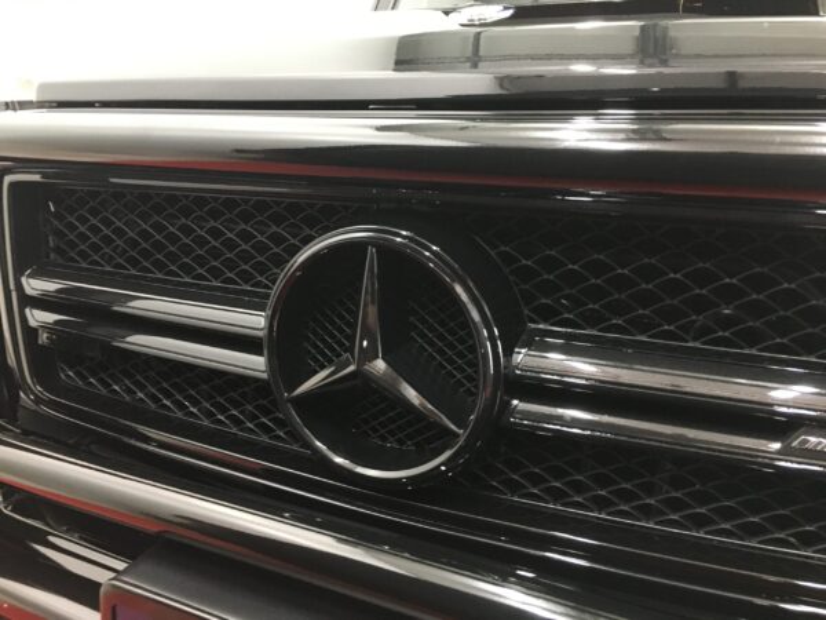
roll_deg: +1.9
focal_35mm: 29
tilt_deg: -16.8
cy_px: 310
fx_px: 692
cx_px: 413
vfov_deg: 48.2
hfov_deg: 61.7
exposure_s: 1/15
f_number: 2.2
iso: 200
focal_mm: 4.15
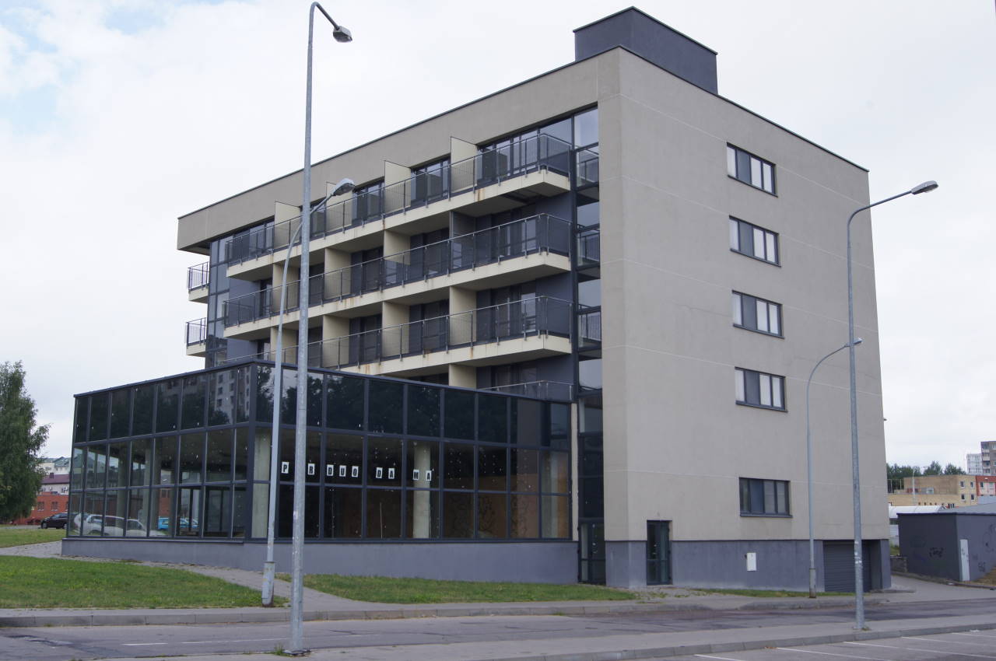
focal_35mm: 39
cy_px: 330
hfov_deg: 49.6
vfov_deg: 34.1
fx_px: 1078
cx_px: 498
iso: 100
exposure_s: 1/125
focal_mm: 26
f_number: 8
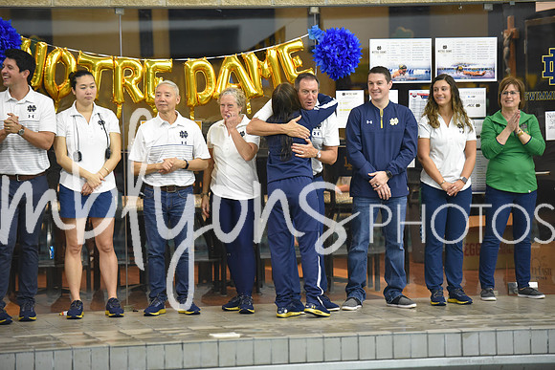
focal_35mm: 155
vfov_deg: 8.9
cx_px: 278
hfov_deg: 13.2
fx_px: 2390
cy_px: 185
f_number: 2.8
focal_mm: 155
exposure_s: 1/500
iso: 3200
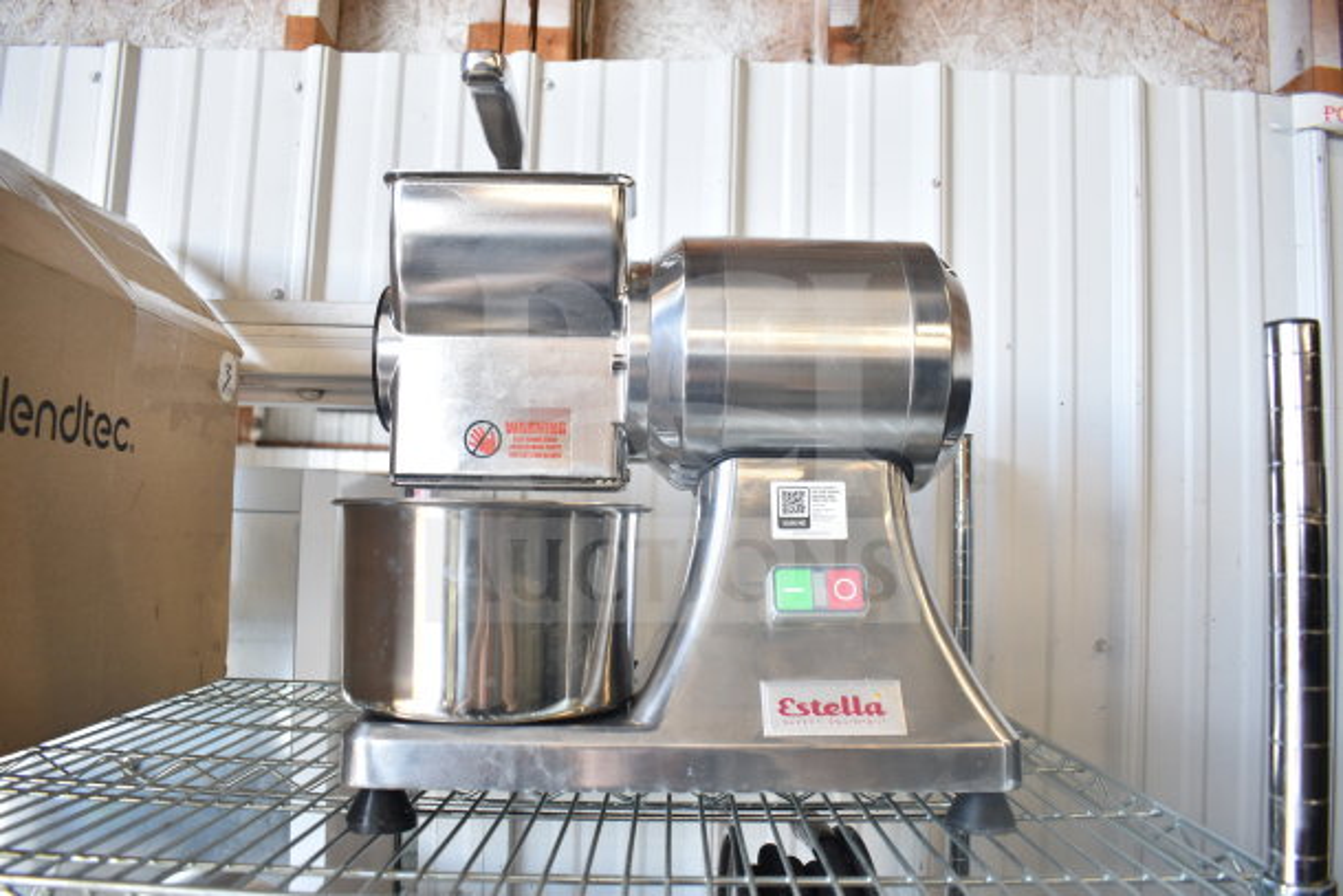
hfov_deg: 67.4
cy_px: 448
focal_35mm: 27
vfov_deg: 48.0
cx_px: 672
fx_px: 1007
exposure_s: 1/40
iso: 200
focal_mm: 18
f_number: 3.5
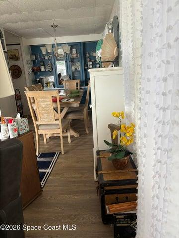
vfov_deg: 67.3
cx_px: 90
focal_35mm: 26
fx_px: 179
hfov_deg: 53.1
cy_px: 119
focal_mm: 5.96
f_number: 1.6
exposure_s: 1/60
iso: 200
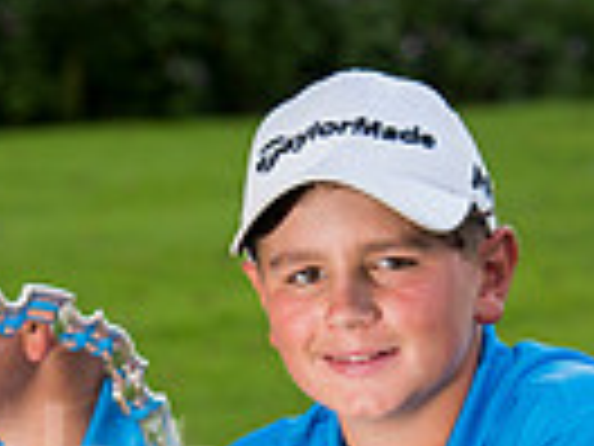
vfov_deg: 3.0
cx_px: -58
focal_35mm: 490
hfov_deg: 4.0
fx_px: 8408
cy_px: 777
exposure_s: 1/160
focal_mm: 116
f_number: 6.3
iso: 250
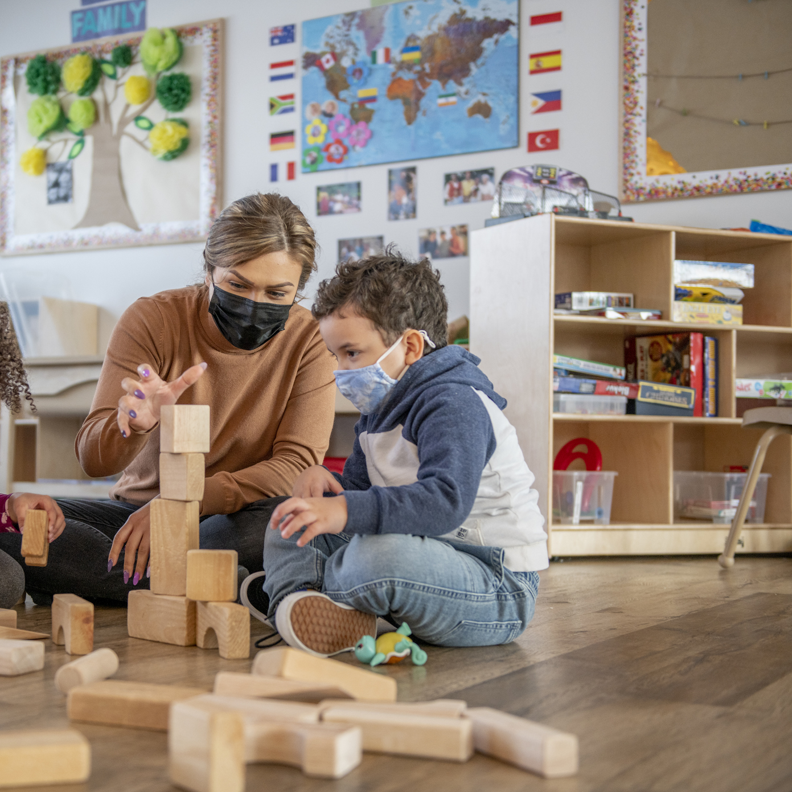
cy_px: 397
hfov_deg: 29.8
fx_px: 1475
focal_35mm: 57
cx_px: 249
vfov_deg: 30.0
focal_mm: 44
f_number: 2.8
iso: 250
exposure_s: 1/200
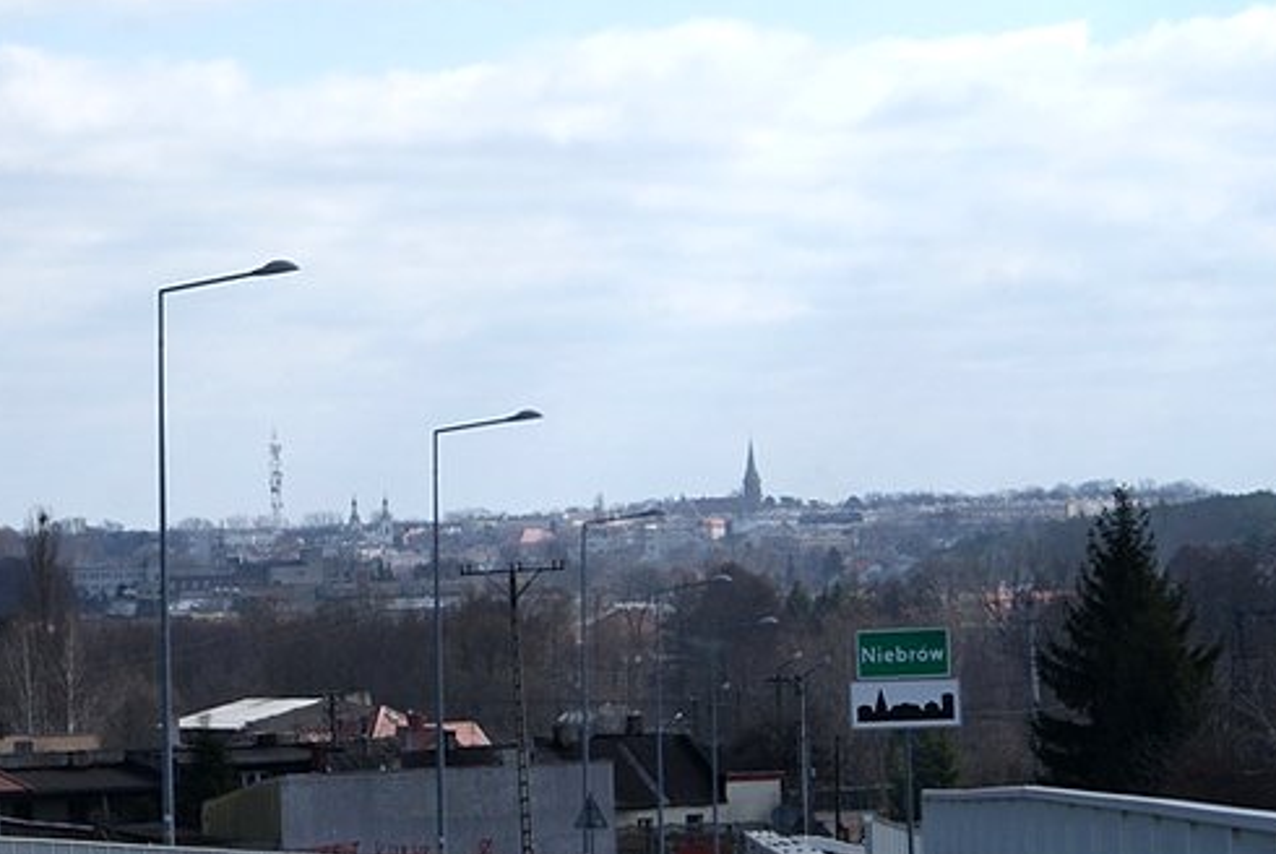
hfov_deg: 10.6
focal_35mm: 193
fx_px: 6849
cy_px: 469
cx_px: 320
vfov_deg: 7.1
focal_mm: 70
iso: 100
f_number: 13
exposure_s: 1/160
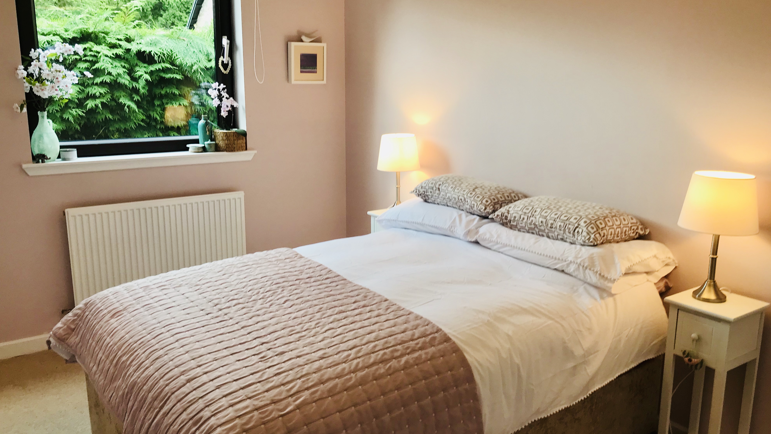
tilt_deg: -11.6
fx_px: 634
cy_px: 226
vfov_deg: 37.8
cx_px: 389
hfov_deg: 62.6
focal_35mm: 31
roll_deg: -0.4
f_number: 1.8
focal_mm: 3.99
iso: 20
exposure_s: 1/50
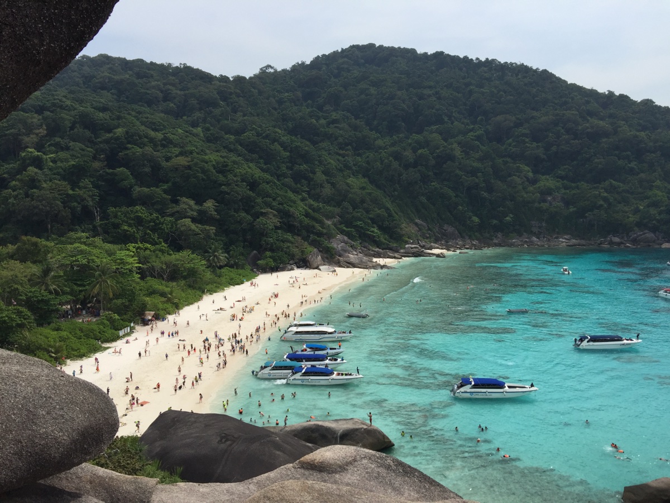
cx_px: 335
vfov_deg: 48.2
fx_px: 561
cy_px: 252
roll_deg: +0.1
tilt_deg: -5.4
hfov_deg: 61.7
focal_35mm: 29
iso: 32
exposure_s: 1/3300
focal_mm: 4.15
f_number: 2.2
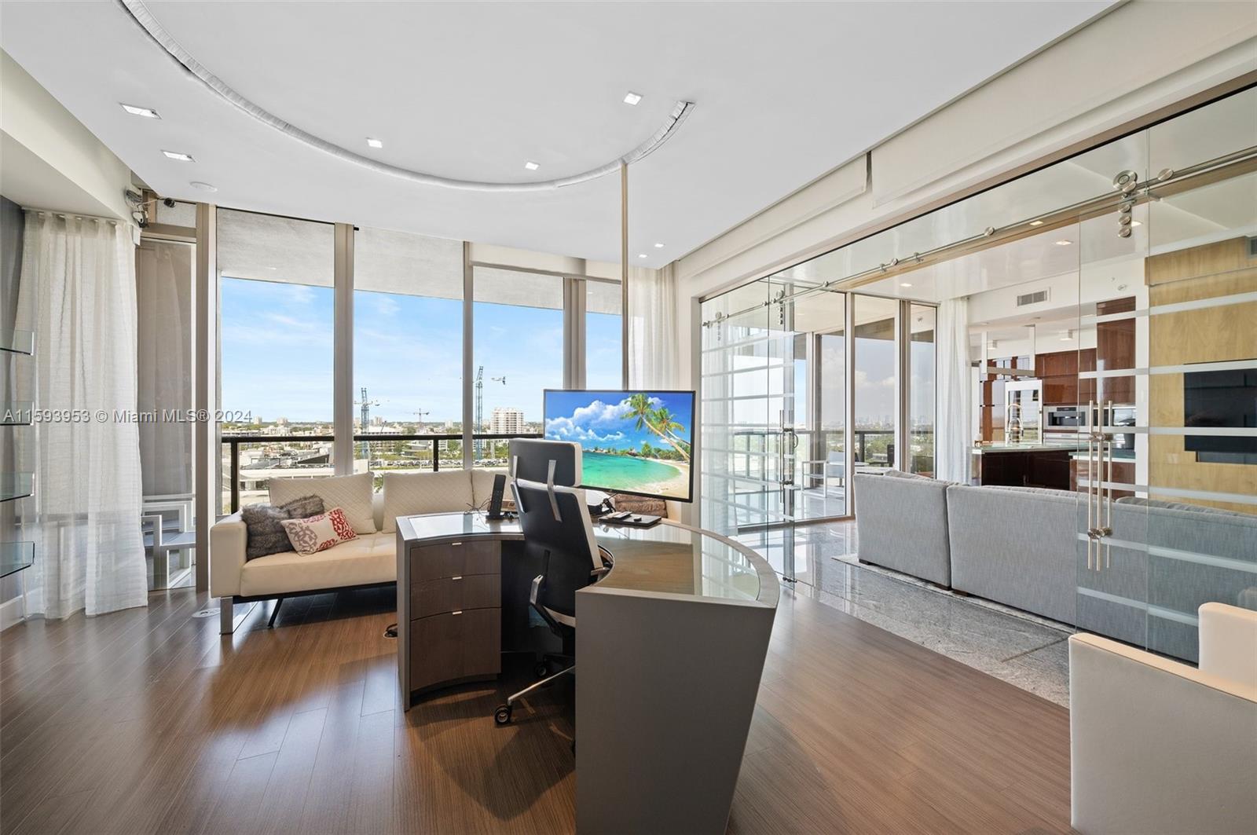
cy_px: 418
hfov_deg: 104.3
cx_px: 628
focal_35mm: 14
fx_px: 488
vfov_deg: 81.1
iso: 200
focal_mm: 14
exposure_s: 1/10
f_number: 8
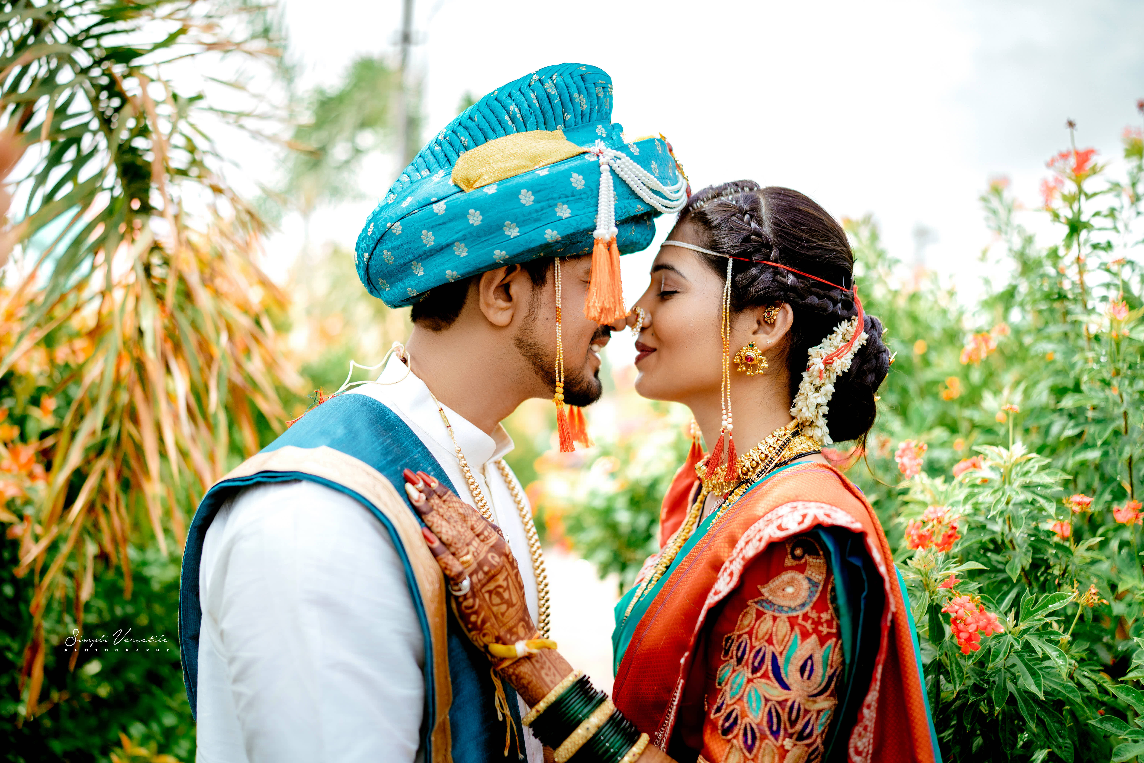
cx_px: 572
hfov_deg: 54.4
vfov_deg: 37.9
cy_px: 382
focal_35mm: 35
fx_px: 1112
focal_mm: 35
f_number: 1.4
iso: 200
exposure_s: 1/2500
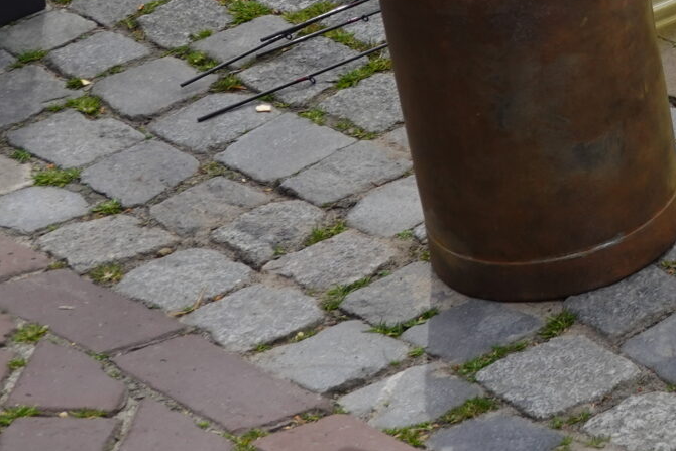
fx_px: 3155
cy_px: -268
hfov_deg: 11.3
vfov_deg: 8.0
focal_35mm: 168
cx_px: 1226
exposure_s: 1/250
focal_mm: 16.21
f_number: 5.6
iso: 100
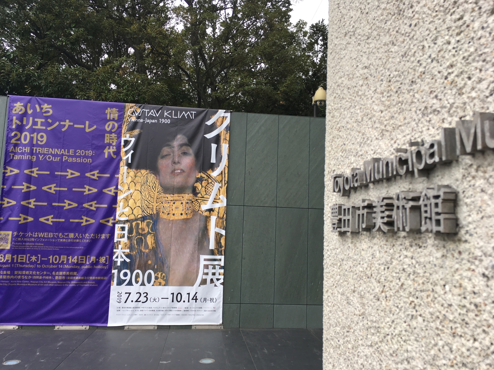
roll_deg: -1.9
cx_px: 247
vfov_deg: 48.2
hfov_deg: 61.7
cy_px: 185
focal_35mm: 29
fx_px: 414
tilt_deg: +6.2
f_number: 2.2
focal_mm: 4.15
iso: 25
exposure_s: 1/379
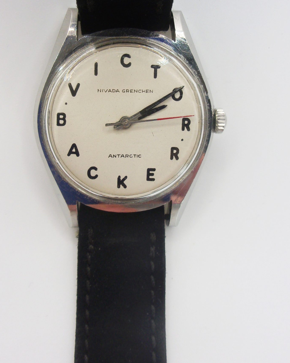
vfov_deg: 44.3
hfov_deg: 36.4
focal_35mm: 41
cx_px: 124
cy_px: 132
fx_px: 440
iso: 80
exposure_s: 1/140
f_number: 3.9
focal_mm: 5.1
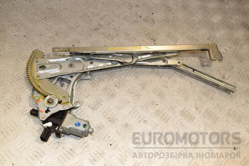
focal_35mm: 38
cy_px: 83
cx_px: 124
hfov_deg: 51.3
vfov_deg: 35.5
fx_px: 259
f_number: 8
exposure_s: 1/200
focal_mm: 25
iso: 800
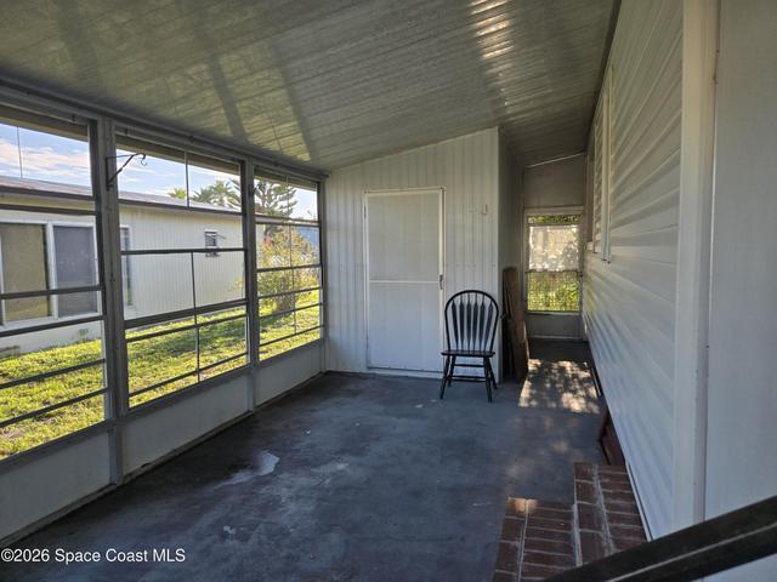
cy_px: 291
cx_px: 388
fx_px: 516
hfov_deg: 73.9
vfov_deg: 58.9
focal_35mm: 23
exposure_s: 1/652
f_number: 1.8
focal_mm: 5.4
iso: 80
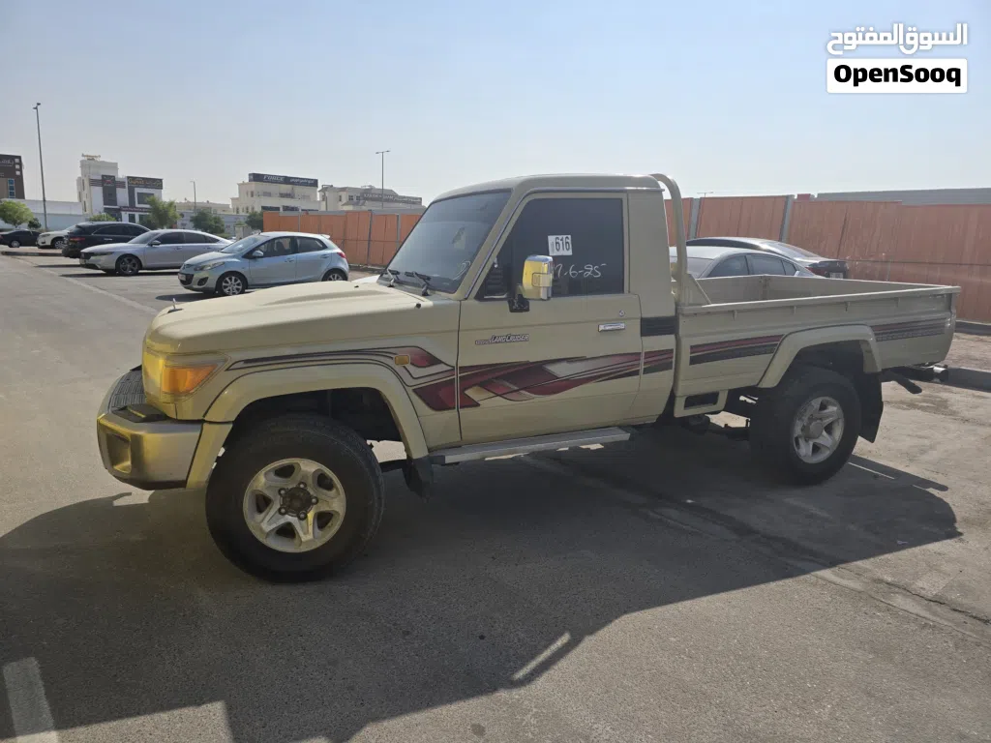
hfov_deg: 73.9
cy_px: 372
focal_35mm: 23
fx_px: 658
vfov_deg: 58.9
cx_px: 496
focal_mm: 6.3
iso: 12
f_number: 1.7
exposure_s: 1/1252
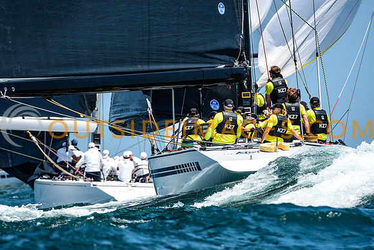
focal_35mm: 525
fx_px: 5455
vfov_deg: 2.6
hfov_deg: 3.9
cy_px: 125
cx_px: 187
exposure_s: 1/2500
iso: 400
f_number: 5.6
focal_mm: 350
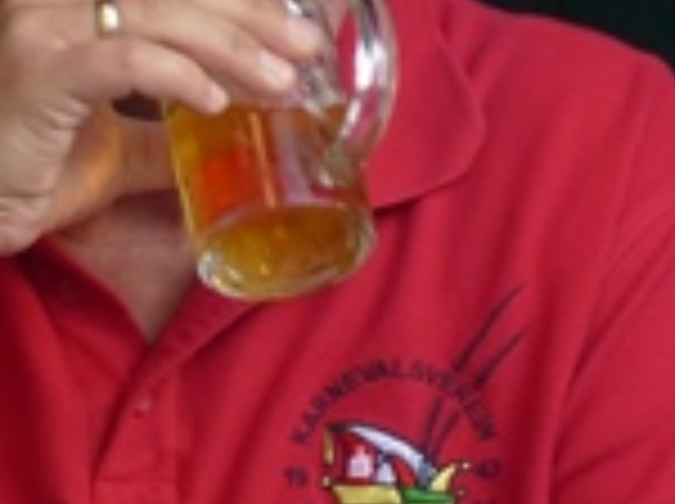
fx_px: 18592
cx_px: 693
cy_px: 236
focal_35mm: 955
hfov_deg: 2.1
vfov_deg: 1.6
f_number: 2.8
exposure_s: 1/80
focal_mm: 36.7
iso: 100
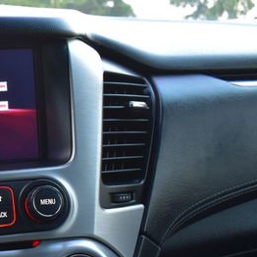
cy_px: 192
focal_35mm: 56
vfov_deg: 30.1
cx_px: -38
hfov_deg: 27.5
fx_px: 470
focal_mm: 18
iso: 900
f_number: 6.3
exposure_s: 1/15
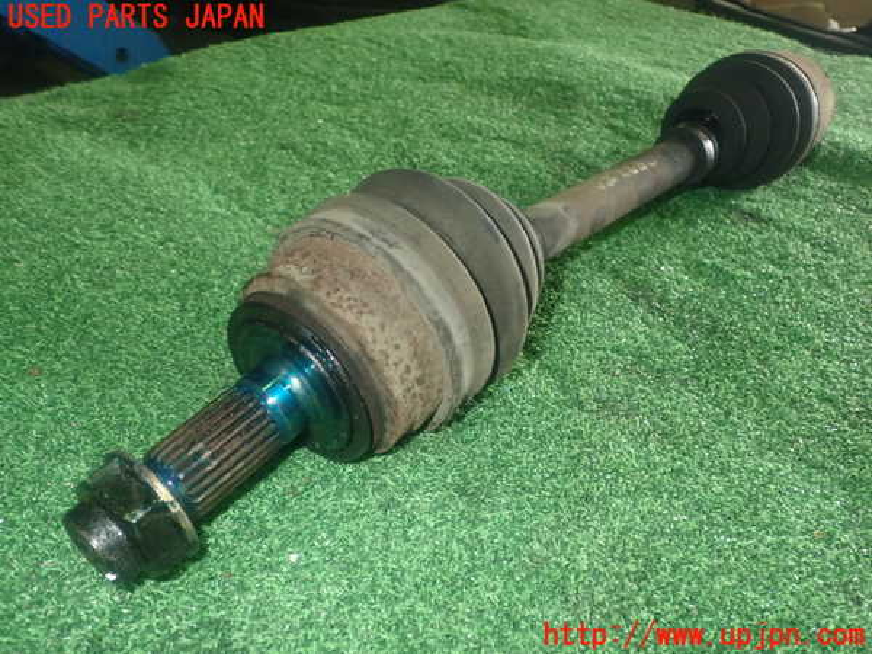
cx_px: 436
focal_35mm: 32
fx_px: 806
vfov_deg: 44.2
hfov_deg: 56.8
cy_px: 327
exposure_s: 1/30
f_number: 7.1
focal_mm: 5.79
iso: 800
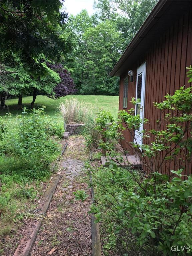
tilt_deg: -7.0
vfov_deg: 61.7
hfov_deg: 48.2
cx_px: 96
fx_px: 214
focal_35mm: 29
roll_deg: -2.8
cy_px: 128
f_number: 2.2
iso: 25
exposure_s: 1/173
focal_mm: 4.15
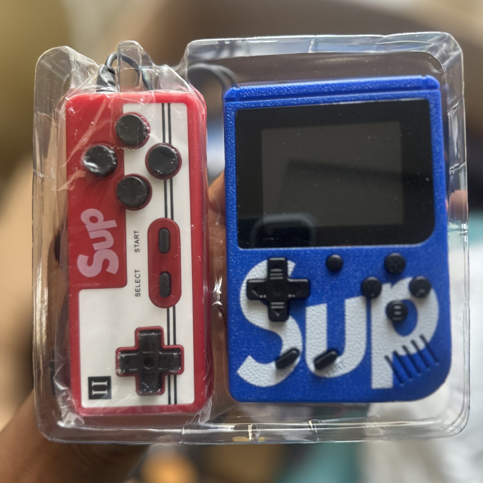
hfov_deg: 55.6
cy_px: 237
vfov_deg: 55.6
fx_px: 458
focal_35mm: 29
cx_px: 245
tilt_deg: -69.4
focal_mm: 6.86
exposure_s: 1/60
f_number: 1.78
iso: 500
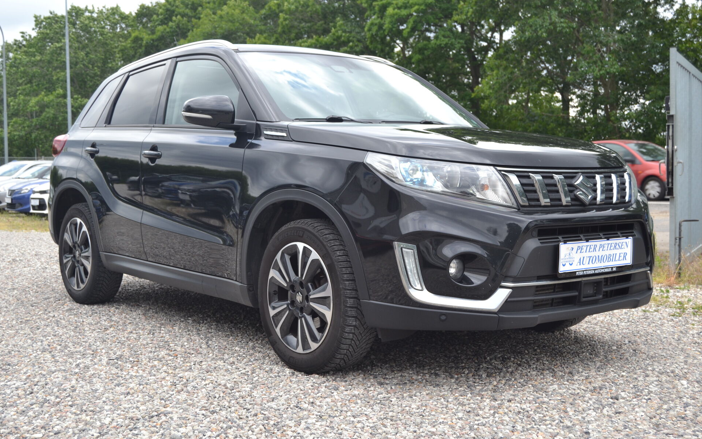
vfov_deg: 29.9
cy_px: 209
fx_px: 823
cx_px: 352
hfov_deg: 46.2
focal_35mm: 43
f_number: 6.3
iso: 100
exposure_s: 1/160
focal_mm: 28
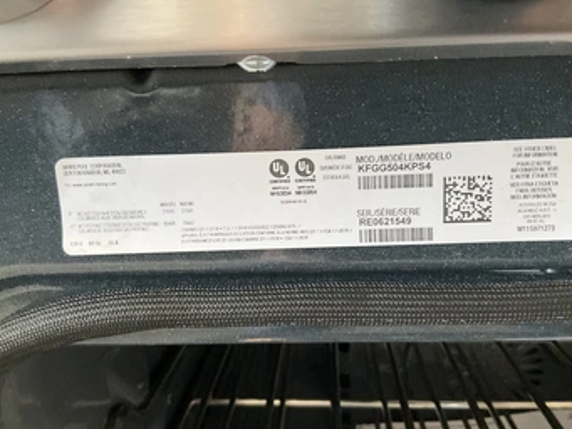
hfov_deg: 53.9
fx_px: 562
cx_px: 297
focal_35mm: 34
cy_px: 221
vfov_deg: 41.8
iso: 250
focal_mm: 3
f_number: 1.8
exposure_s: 1/60
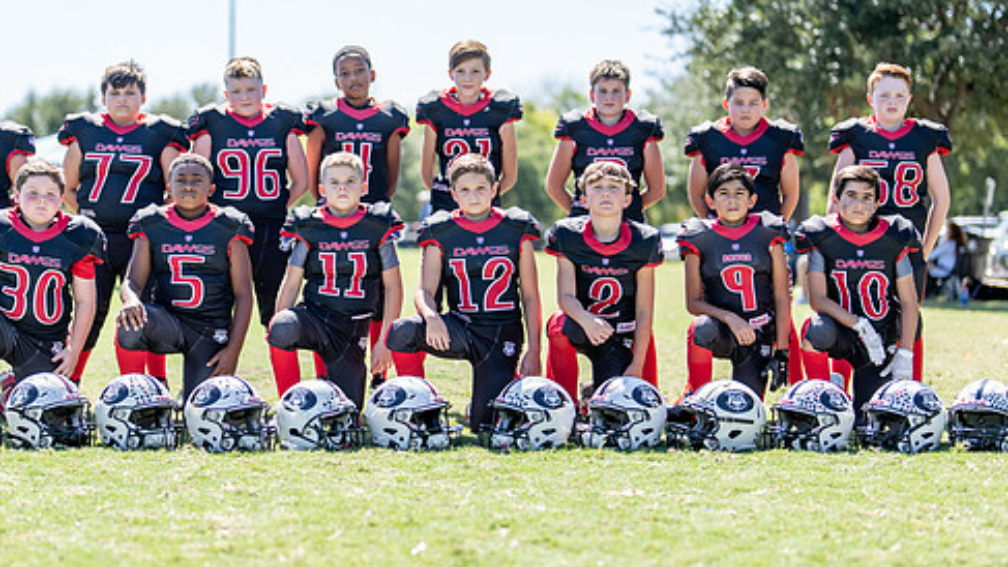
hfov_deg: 26.8
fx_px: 2112
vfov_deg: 15.3
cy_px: 240
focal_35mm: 79
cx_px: 431
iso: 100
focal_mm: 50
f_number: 1.2
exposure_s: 1/4000
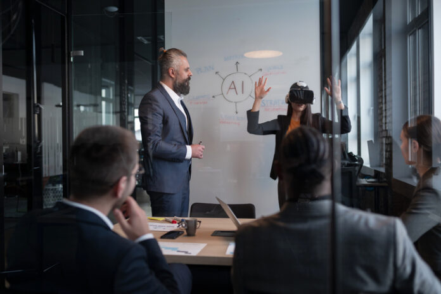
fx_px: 429
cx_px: 220
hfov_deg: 54.4
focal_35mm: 35
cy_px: 147
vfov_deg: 37.9
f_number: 2.2
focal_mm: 35
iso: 320
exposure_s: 1/320
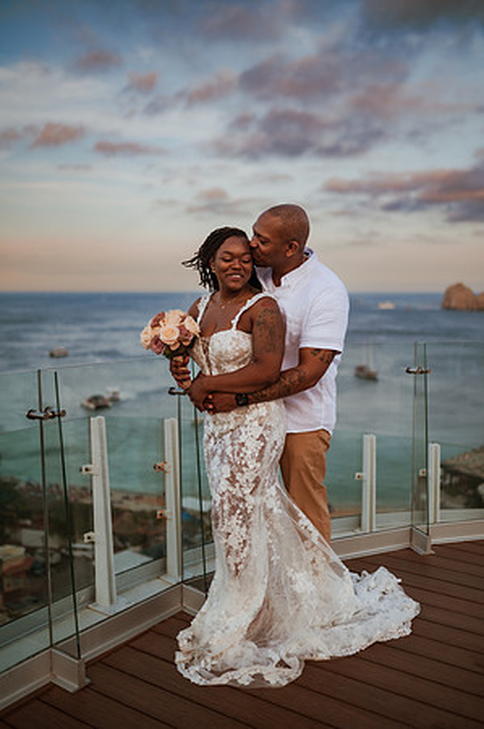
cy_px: 364
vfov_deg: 54.5
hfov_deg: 37.8
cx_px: 242
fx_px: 707
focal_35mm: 35
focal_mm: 35
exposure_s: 1/2500
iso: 160
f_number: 1.4
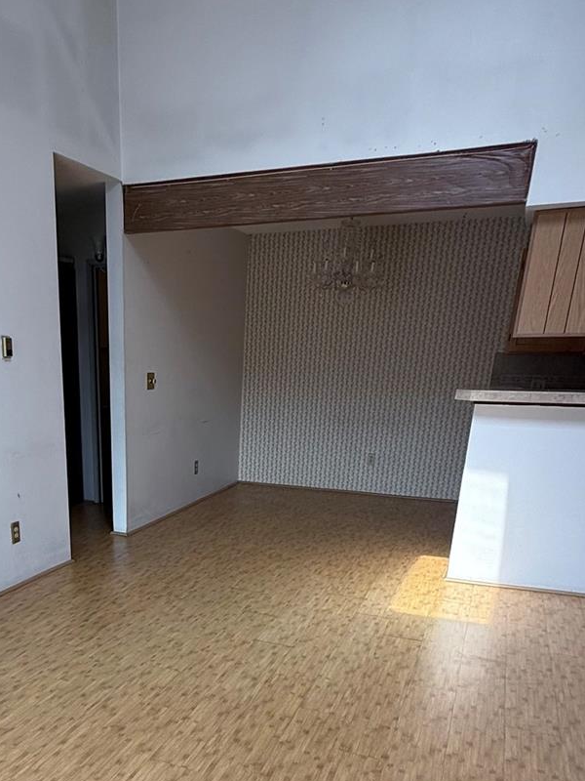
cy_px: 443
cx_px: 292
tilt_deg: -20.9
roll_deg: -0.5
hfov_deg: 63.4
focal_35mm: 21
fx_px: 473
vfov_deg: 78.6
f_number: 2.2
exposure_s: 1/99
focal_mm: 2.22
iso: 64
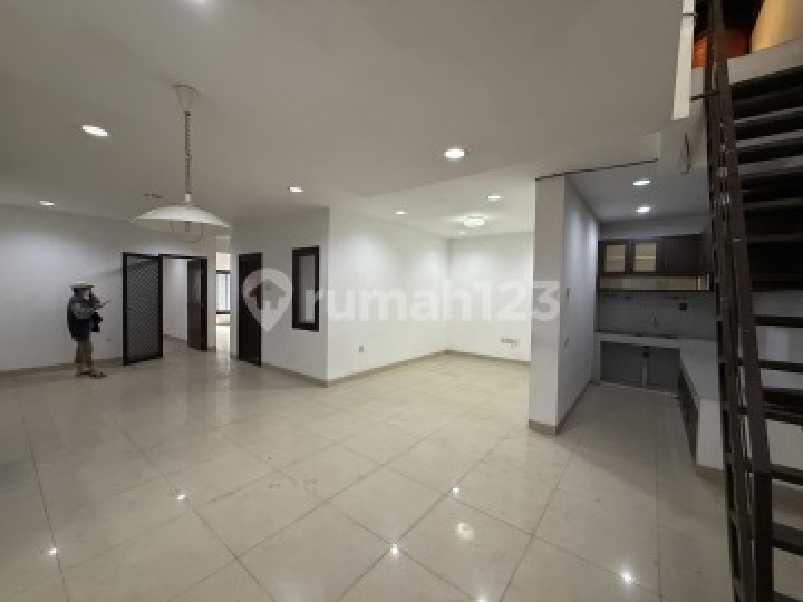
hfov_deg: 102.1
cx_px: 402
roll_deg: -1.0
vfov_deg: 85.7
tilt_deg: -1.8
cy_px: 301
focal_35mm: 14
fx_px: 325
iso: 250
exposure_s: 1/100
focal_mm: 2.22
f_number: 2.2
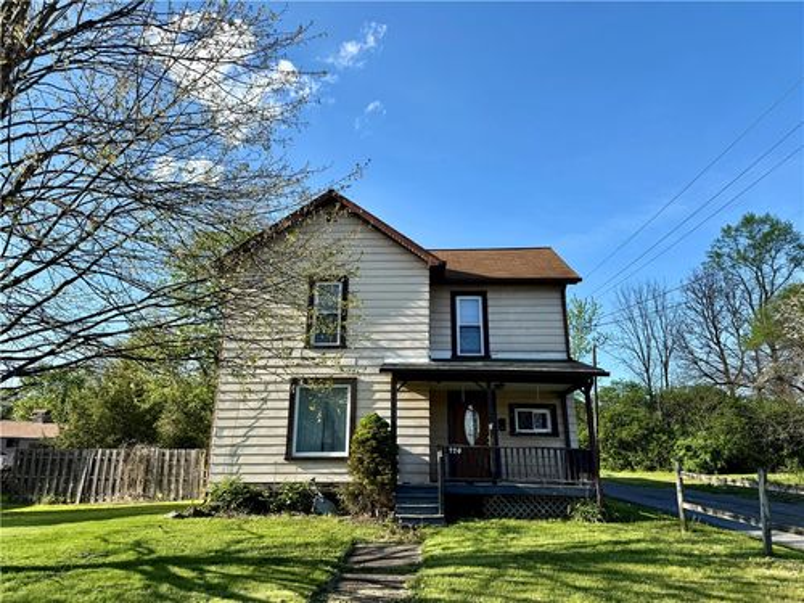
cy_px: 302
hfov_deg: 71.6
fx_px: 557
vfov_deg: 56.8
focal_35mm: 24
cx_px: 402
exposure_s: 1/2370
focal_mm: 6.76
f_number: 1.78
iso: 80
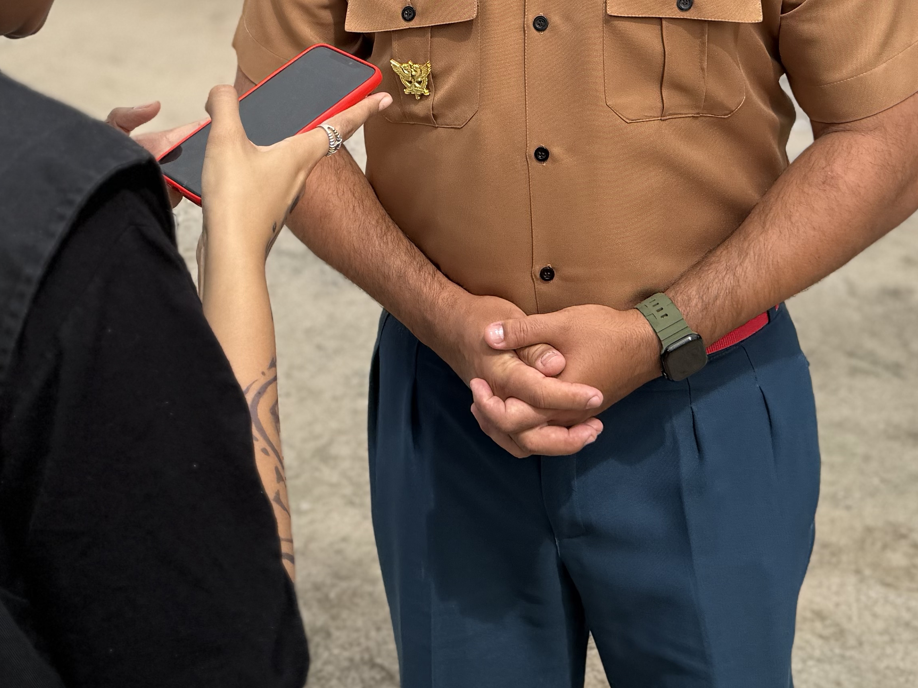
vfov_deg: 23.4
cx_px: 361
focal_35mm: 60
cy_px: -1
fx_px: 1591
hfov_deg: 32.1
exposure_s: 1/4405
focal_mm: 6.76
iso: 80
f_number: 1.78
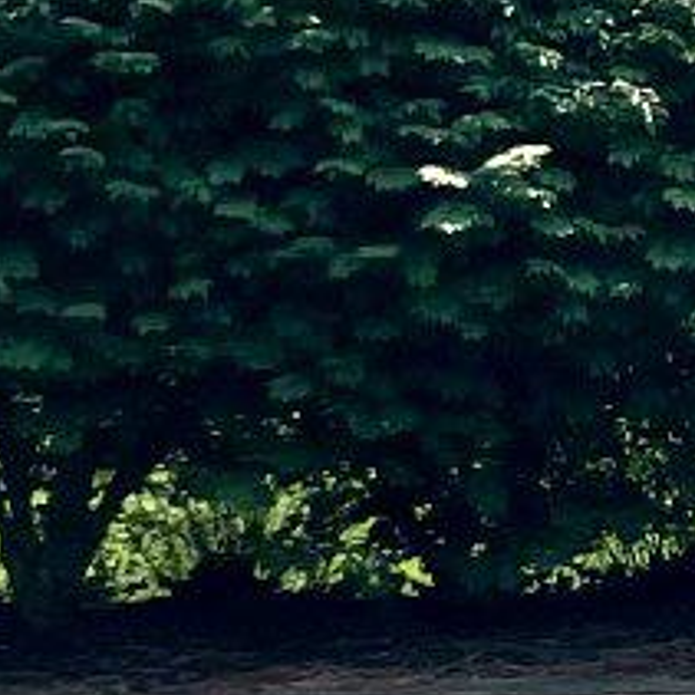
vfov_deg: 7.8
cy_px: -33
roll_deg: +0.9
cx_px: 3126
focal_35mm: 223
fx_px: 5065
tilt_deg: +4.9
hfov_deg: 6.0
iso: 32
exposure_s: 1/1453
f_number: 1.6
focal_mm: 4.2
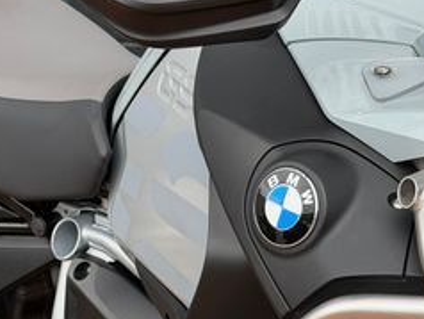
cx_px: 187
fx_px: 1582
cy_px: 353
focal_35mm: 129
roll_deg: +1.4
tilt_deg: -23.3
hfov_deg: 15.3
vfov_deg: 11.3
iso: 80
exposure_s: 1/875
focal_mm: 6.76
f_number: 1.78
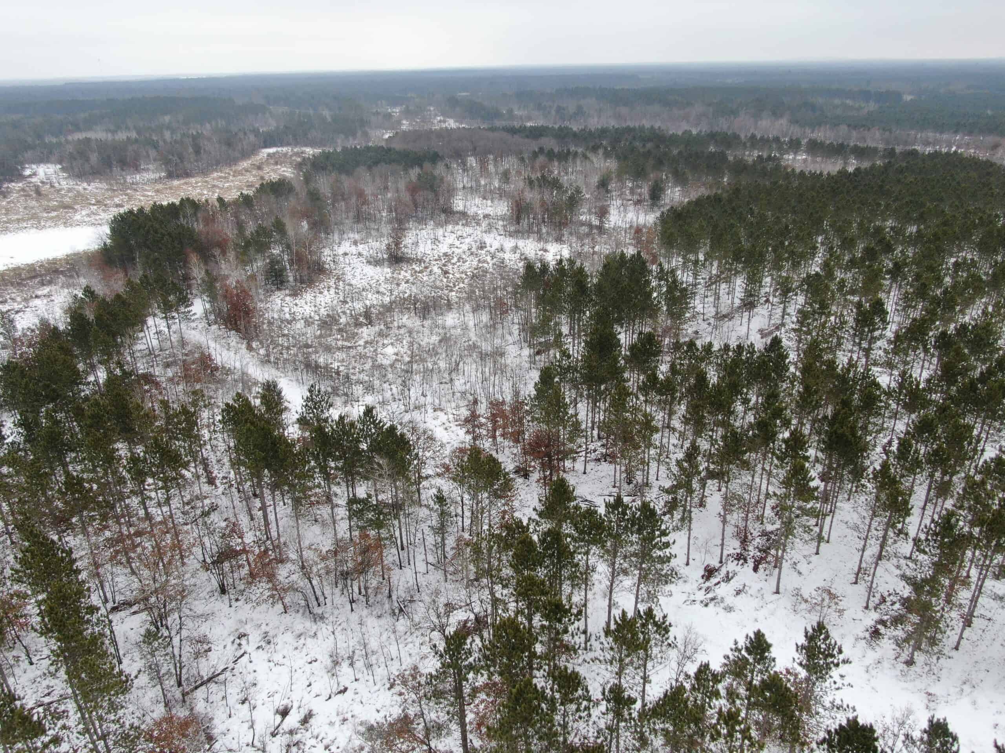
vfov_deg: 56.8
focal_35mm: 24
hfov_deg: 71.6
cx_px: 502
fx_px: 697
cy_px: 376
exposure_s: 1/320
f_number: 2.8
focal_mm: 4.39
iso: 100
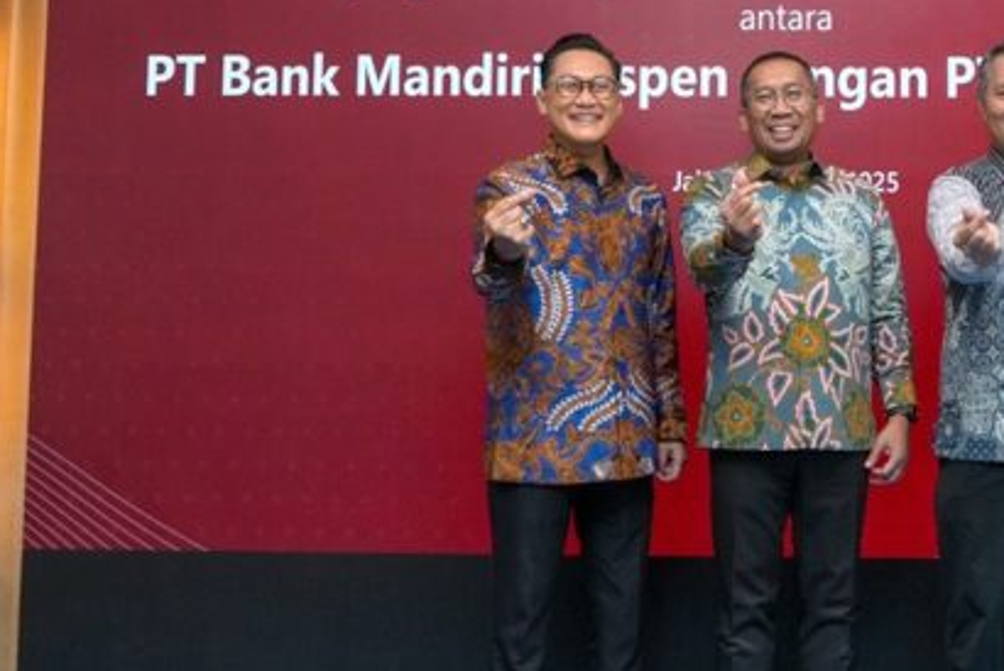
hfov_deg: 41.8
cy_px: 266
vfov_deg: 29.8
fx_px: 1256
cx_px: 791
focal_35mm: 45
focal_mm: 24
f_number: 4.5
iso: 1000
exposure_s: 1/125
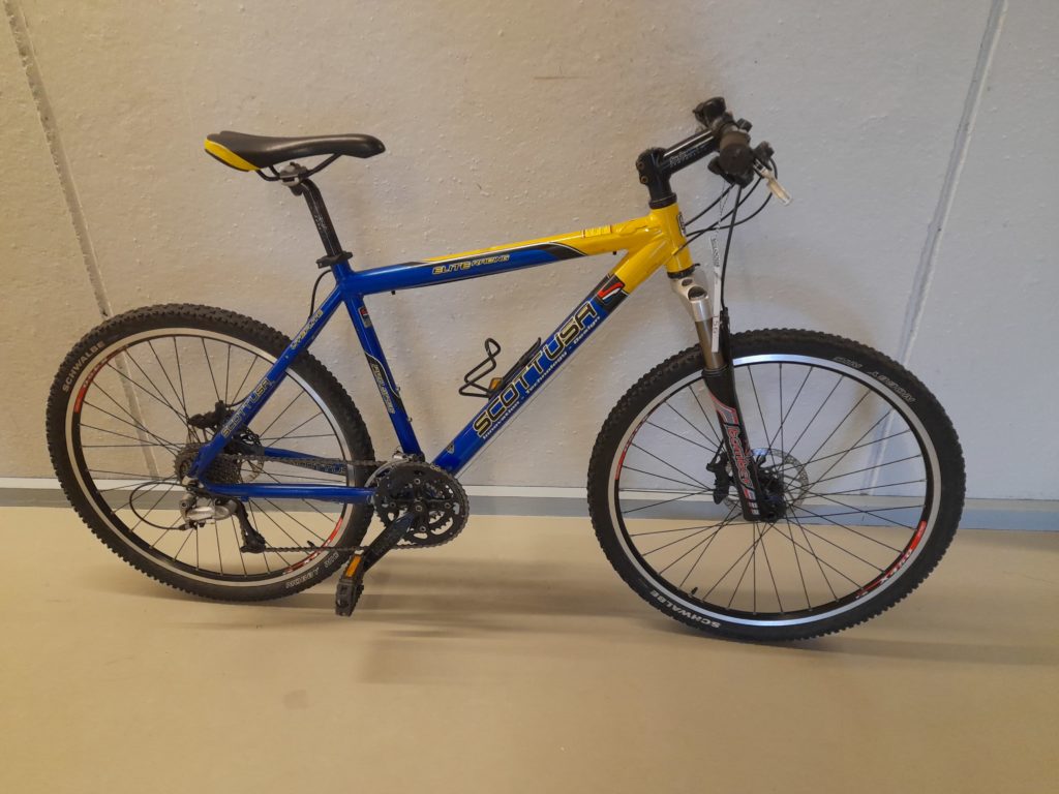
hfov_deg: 69.4
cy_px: 397
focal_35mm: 25
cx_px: 530
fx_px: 765
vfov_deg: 54.9
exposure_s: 1/60
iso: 320
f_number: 2
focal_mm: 4.6
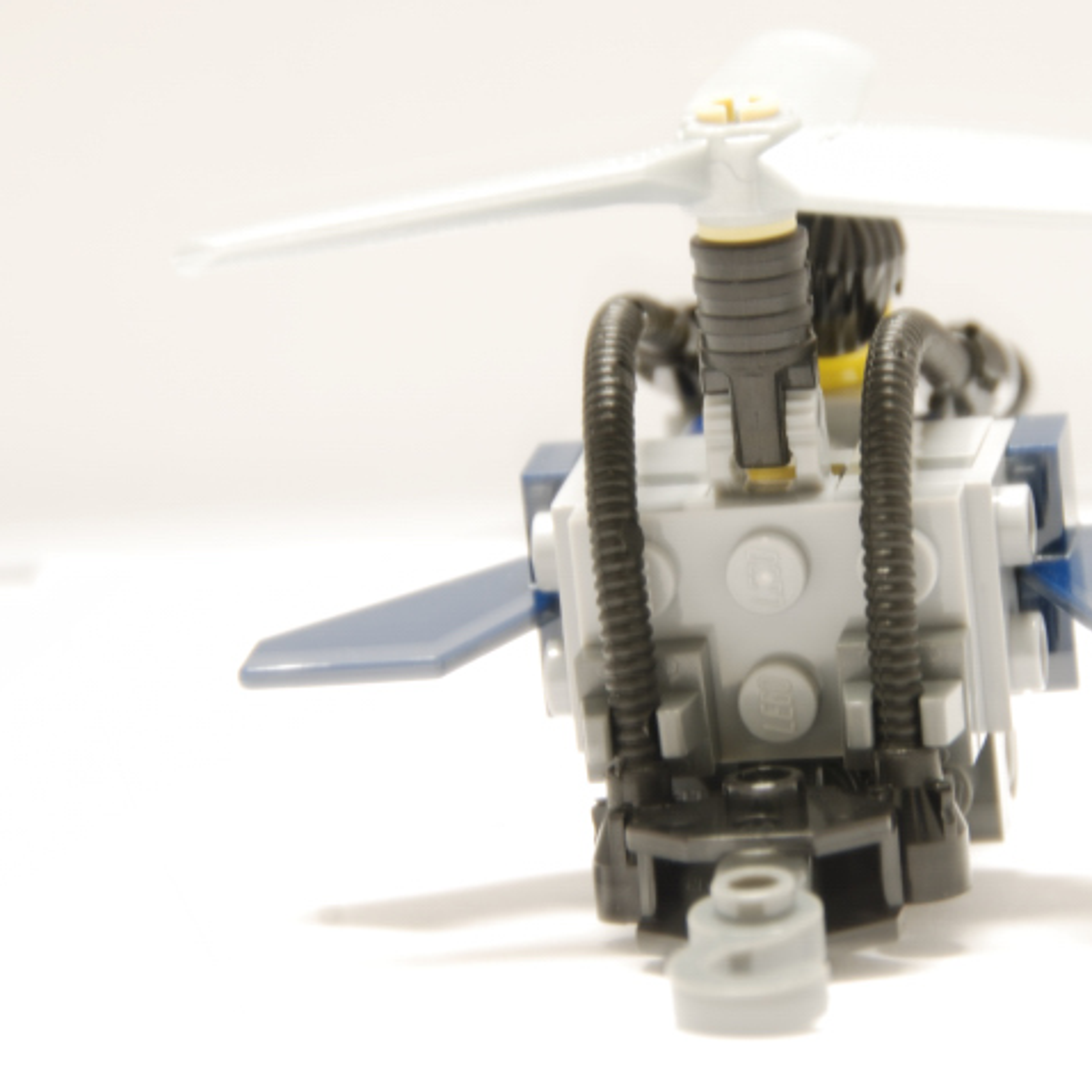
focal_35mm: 427
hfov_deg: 4.1
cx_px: 797
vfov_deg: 4.1
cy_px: 576
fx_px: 15240
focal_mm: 200
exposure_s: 2
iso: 100
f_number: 10
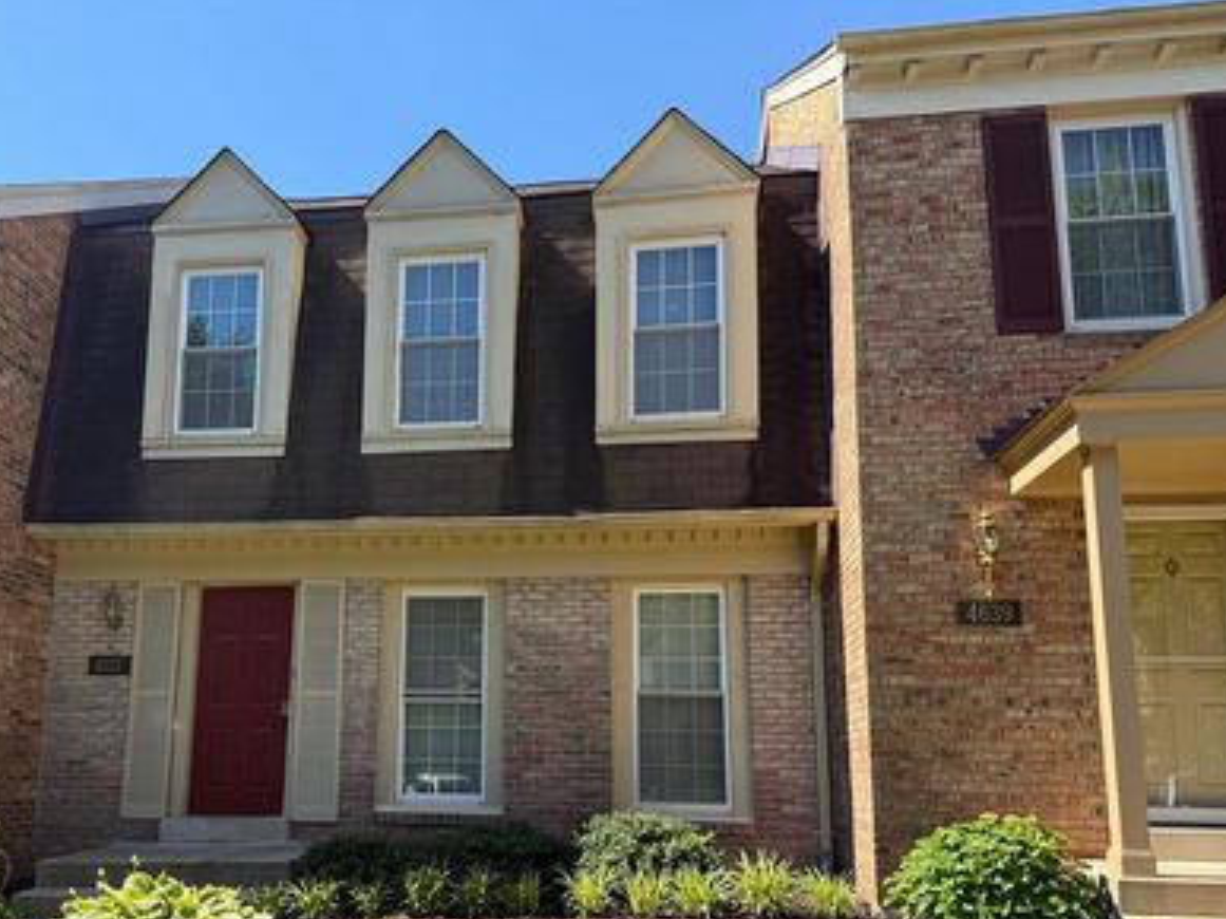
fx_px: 1098
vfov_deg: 44.9
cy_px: 588
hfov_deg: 57.7
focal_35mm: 31
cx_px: 469
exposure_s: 1/2169
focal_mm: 6.76
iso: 100
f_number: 1.78
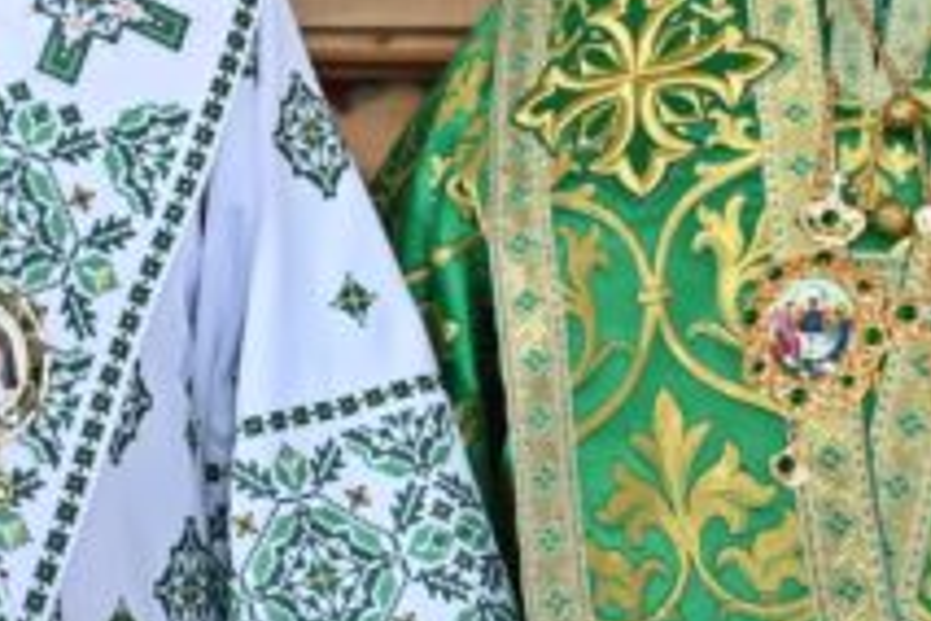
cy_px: -256
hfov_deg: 15.7
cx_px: -184
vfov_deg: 10.6
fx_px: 3258
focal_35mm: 126
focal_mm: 35
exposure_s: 1/250
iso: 2000
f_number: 3.5
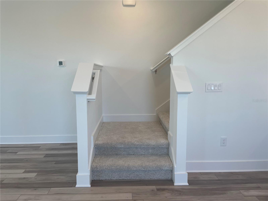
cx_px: 134
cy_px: 100
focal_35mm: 26
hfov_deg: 67.3
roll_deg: +0.5
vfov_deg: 53.1
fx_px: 201
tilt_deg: -6.5
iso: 40
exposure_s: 1/120
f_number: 1.6
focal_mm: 4.2
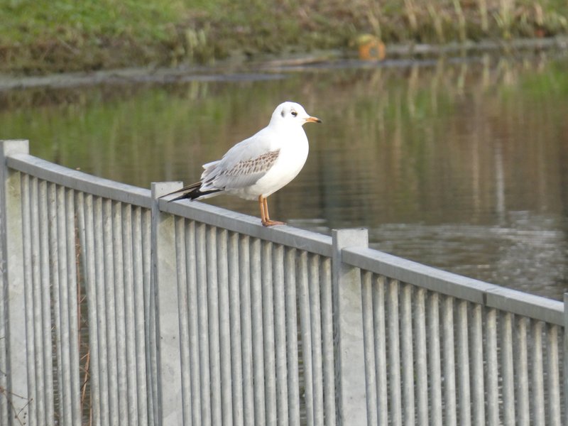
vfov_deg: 2.1
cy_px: 213
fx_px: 11814
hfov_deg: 2.8
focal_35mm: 720
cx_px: 284
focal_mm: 129
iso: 400
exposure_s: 1/125
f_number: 6.4
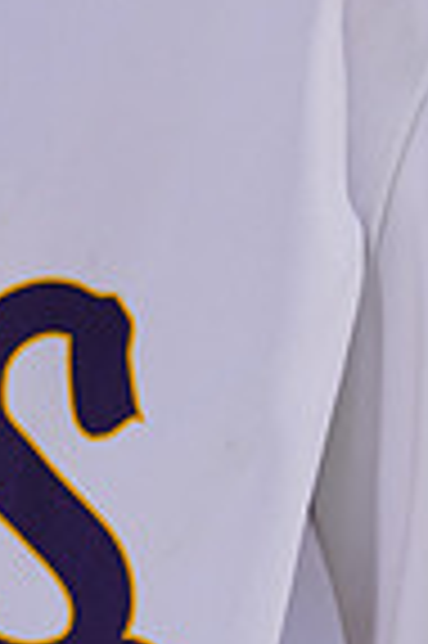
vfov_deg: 1.6
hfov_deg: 1.1
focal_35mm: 1266
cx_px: -309
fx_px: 22630
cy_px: -306
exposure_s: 1/250
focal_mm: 312
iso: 100
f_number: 9
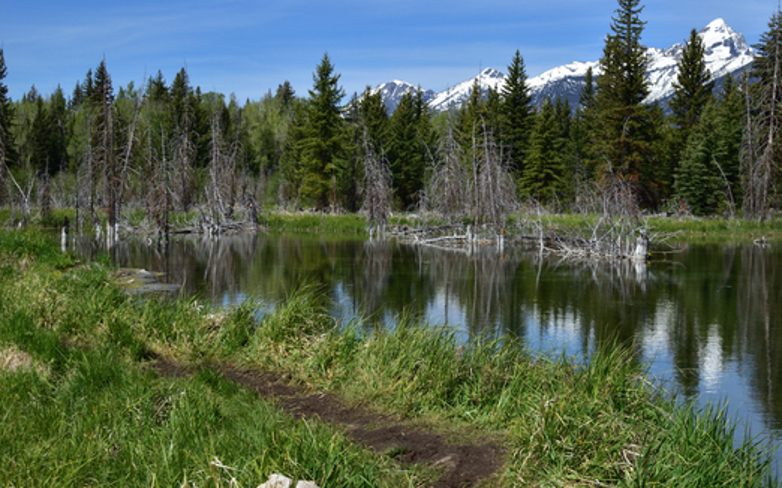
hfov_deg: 34.6
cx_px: 404
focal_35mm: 59
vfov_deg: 22.0
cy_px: 228
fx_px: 1257
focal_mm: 36
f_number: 4.8
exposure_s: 1/4000
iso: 360
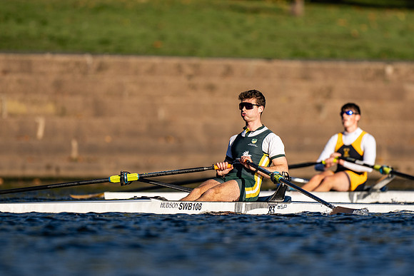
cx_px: 207
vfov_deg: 1.5
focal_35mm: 900
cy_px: 138
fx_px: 10357
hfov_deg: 2.3
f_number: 4
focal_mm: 600
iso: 100
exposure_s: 1/2500
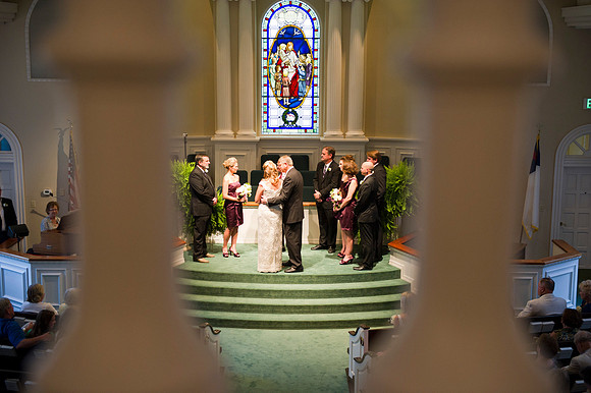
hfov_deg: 38.2
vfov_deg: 26.0
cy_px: 196
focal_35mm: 52
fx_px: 853
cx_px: 296
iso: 1600
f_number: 2.8
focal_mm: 52
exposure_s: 1/50
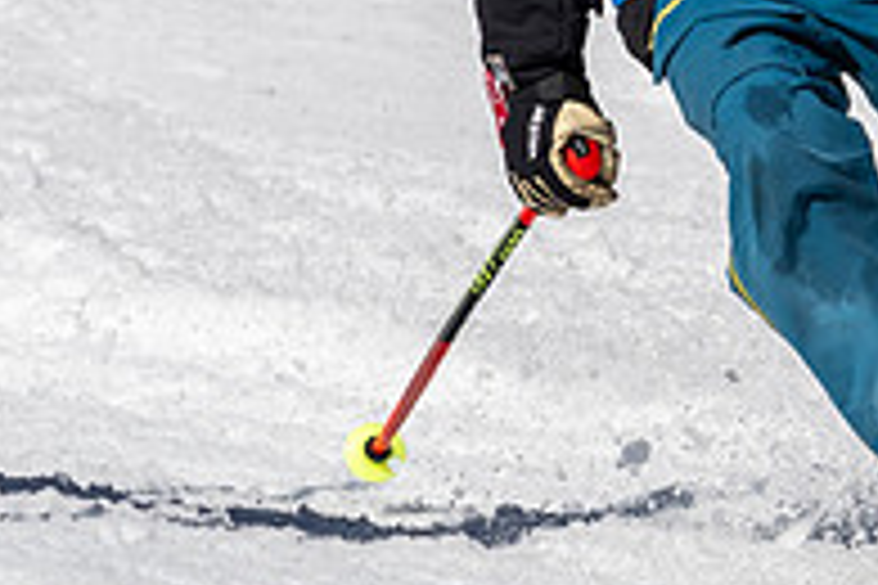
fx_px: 53725
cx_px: 812
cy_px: -78
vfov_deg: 0.6
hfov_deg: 0.9
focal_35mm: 2203
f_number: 8
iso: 200
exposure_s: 1/2000
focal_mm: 400
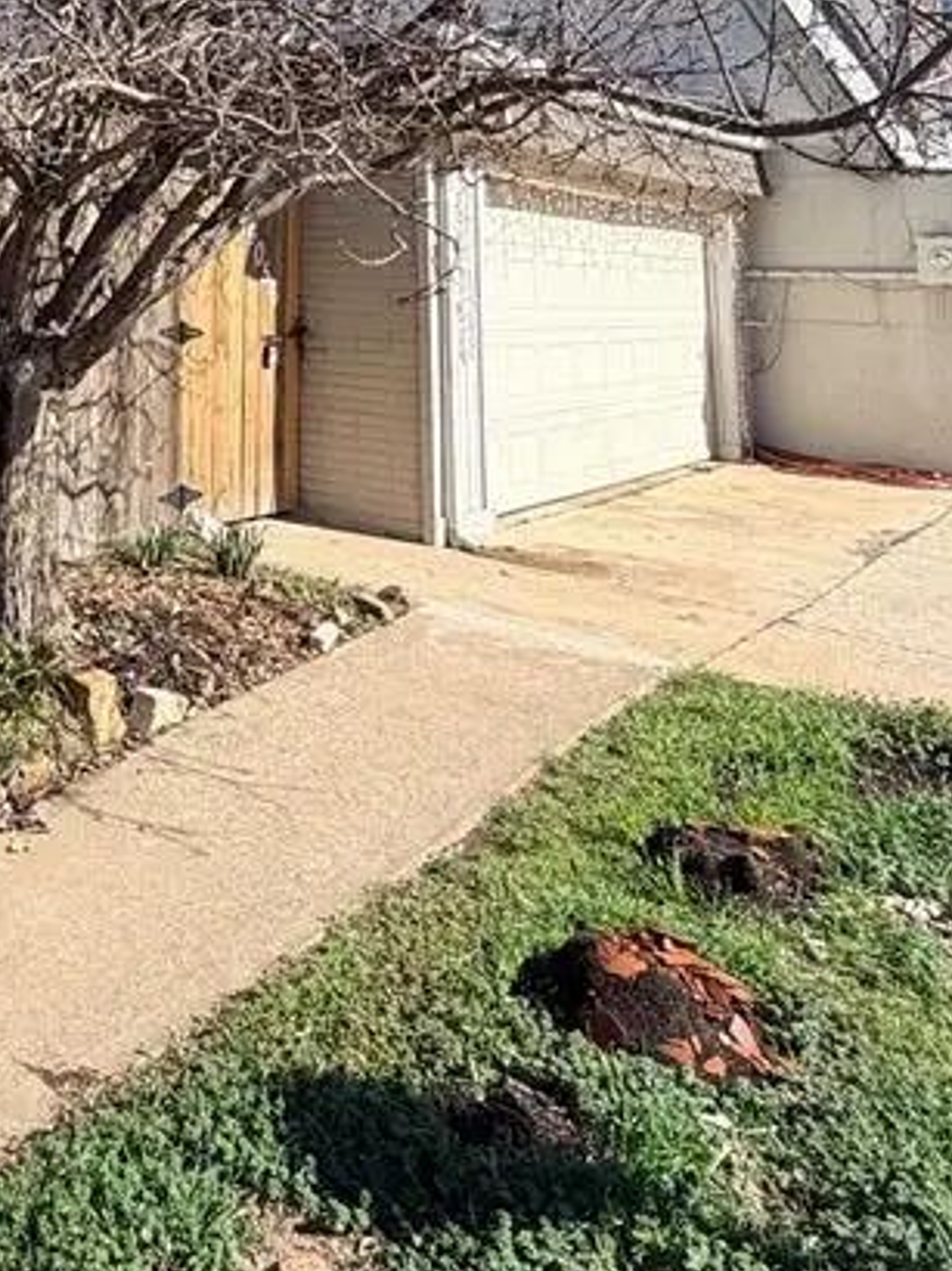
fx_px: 1285
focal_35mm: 35
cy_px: 121
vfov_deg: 47.2
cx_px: -87
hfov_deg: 35.1
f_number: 2.2
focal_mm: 2.22
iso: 40
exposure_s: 1/726
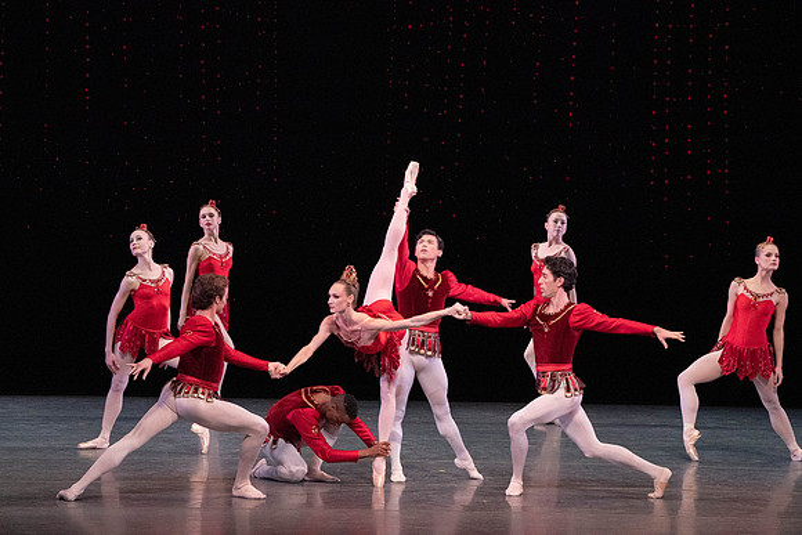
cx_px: 401
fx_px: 5771
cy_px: 268
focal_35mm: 259
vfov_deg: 5.3
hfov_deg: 7.9
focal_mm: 259
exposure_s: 1/500
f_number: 11
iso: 16000
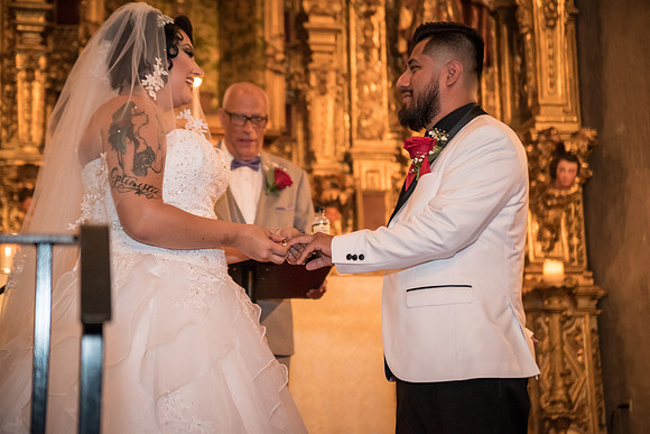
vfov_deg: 21.9
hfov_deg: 32.4
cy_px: 217
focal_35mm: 62
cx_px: 325
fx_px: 1120
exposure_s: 1/80
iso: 4000
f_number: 2.8
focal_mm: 62
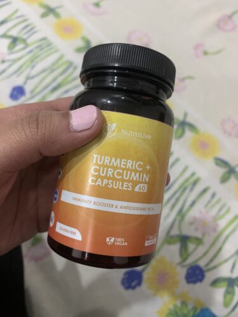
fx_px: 238
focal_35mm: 26
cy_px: 158
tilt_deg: -71.3
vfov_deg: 67.3
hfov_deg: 53.1
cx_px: 119
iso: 320
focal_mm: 4.25
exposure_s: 1/60
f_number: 1.8
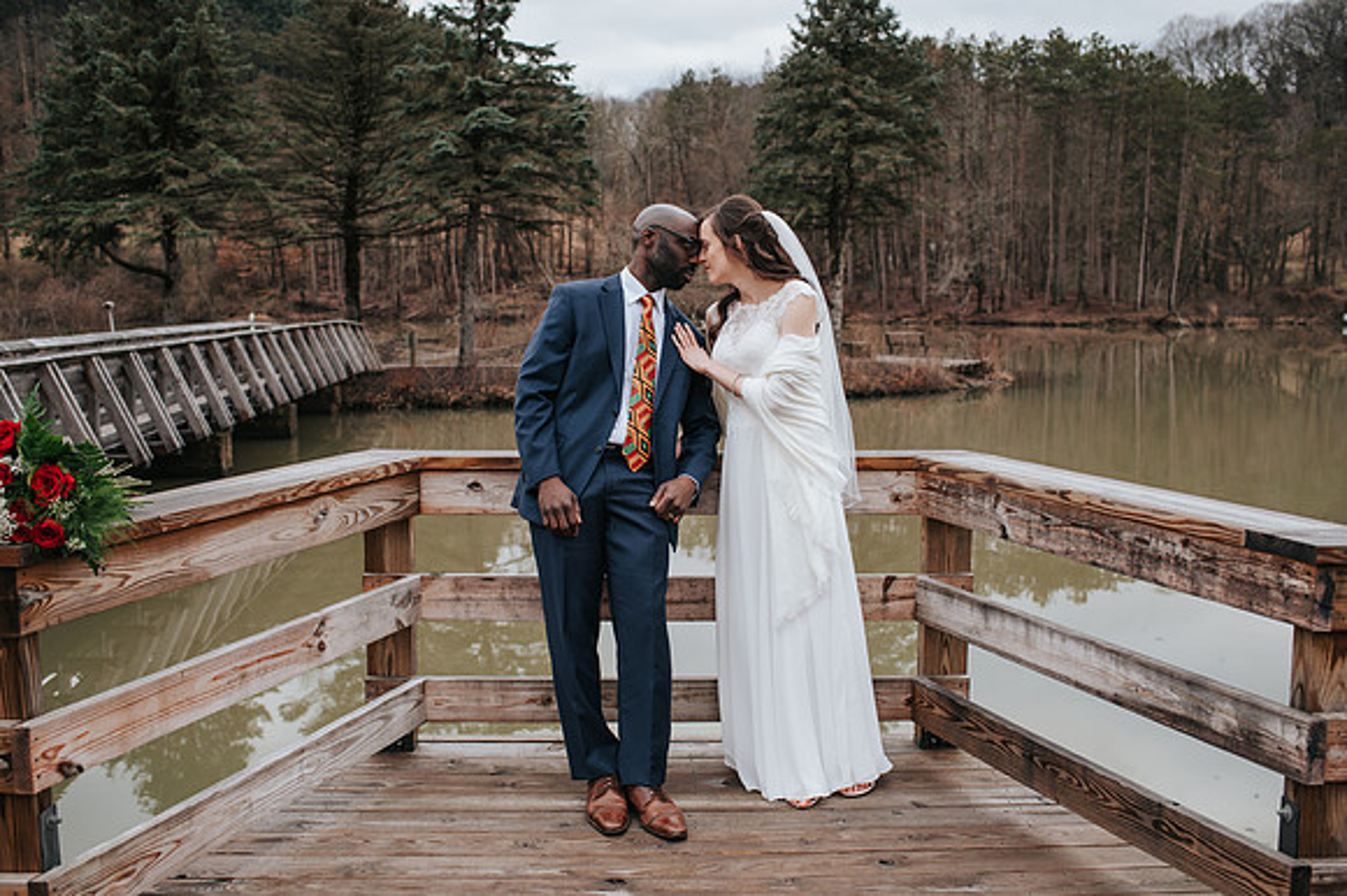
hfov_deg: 54.2
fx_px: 1317
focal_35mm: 35
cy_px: 448
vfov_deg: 37.6
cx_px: 674
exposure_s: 1/200
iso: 200
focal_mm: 35
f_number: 3.2
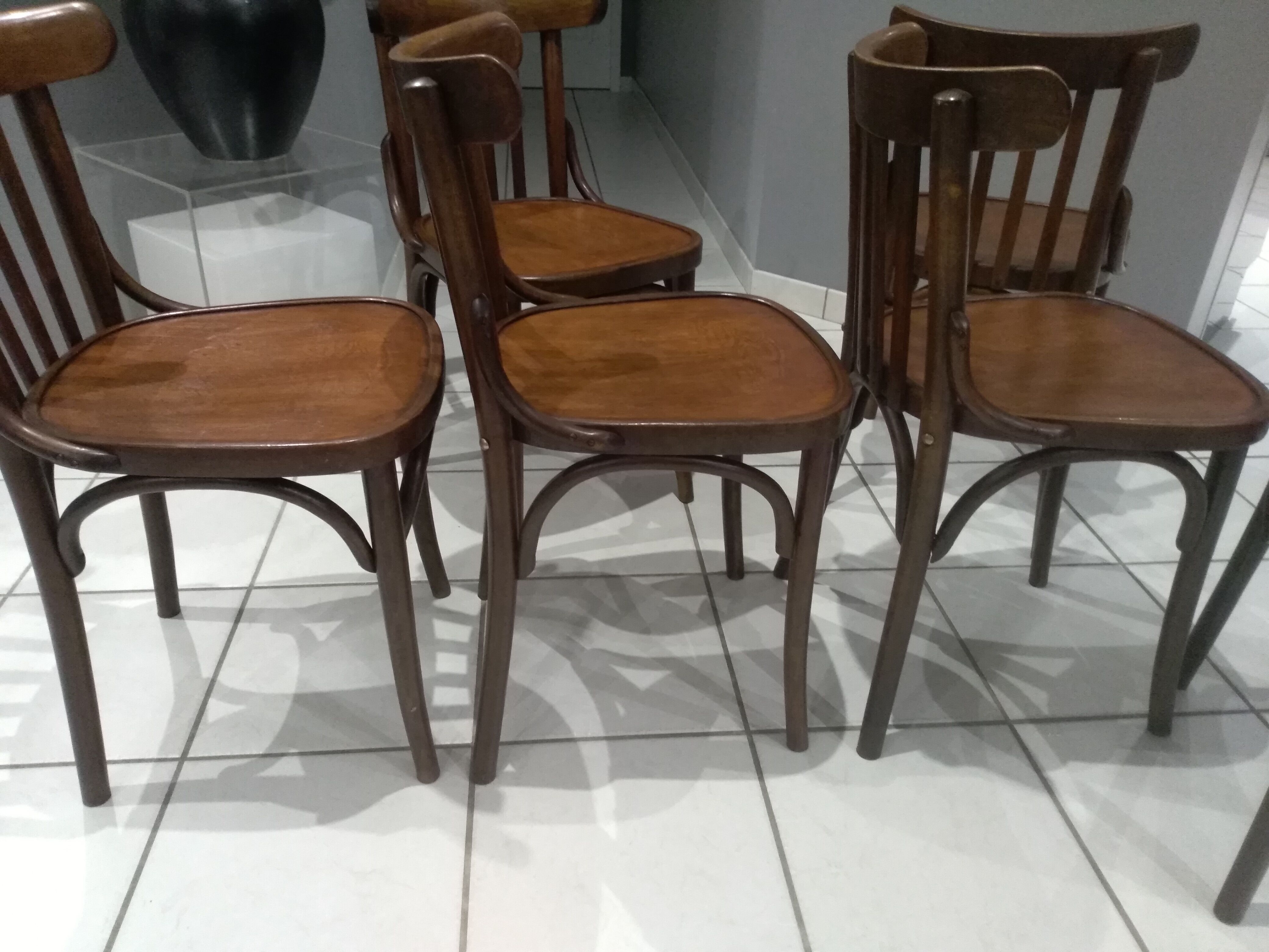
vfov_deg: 53.1
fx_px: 953
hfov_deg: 67.3
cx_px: 634
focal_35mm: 26
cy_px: 476
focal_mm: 3.54
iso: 772
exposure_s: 1/16.7
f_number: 2
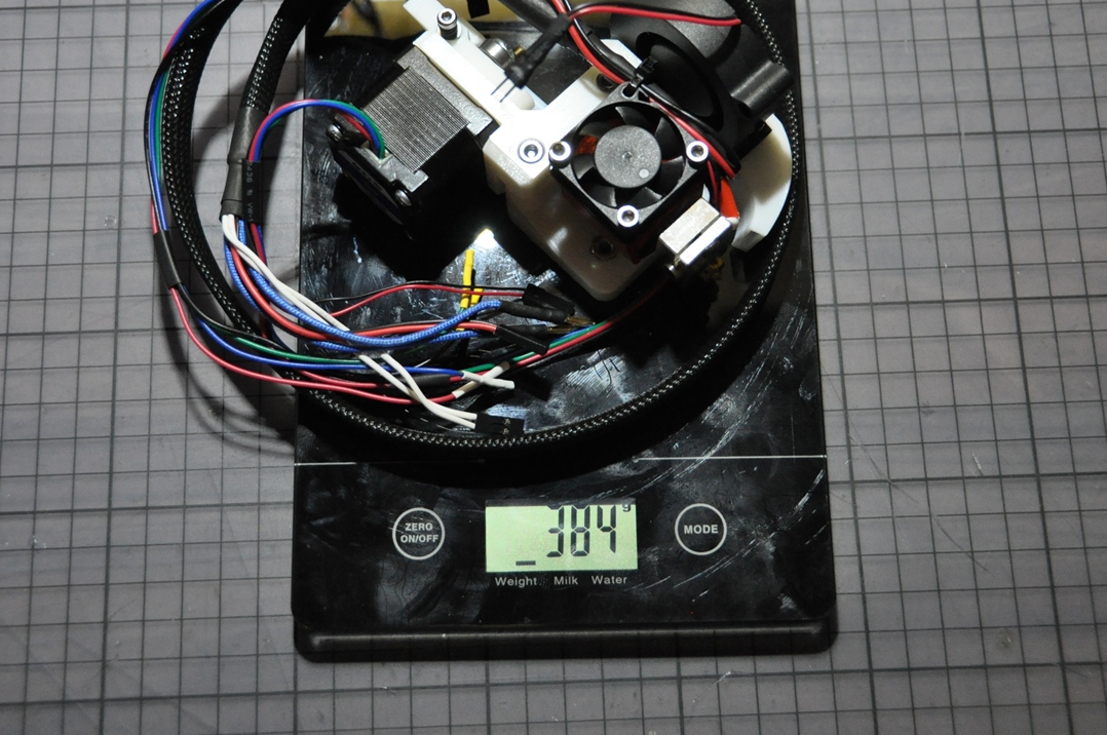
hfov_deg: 31.9
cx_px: 549
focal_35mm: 63
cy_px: 256
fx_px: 1935
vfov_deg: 21.4
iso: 1600
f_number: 4.2
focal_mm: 32
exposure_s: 1/80
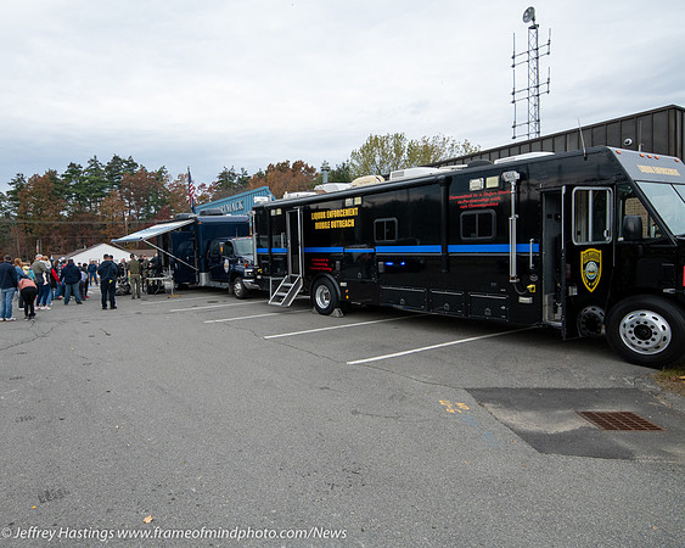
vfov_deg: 59.5
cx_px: 274
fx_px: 479
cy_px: 274
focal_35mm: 24
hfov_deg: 70.4
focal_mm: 21
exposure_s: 1/3200
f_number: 4
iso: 1000
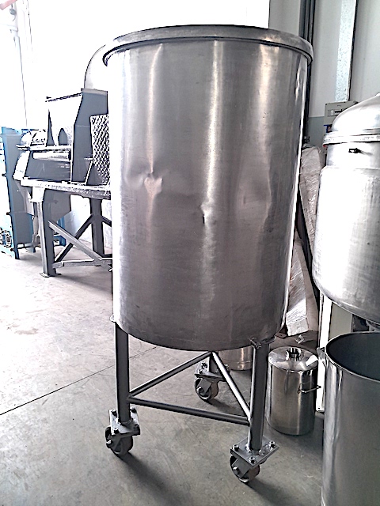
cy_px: 253
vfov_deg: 67.3
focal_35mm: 26
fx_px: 381
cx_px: 190
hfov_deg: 53.1
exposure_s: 1/50
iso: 64
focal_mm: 3.98
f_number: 1.8
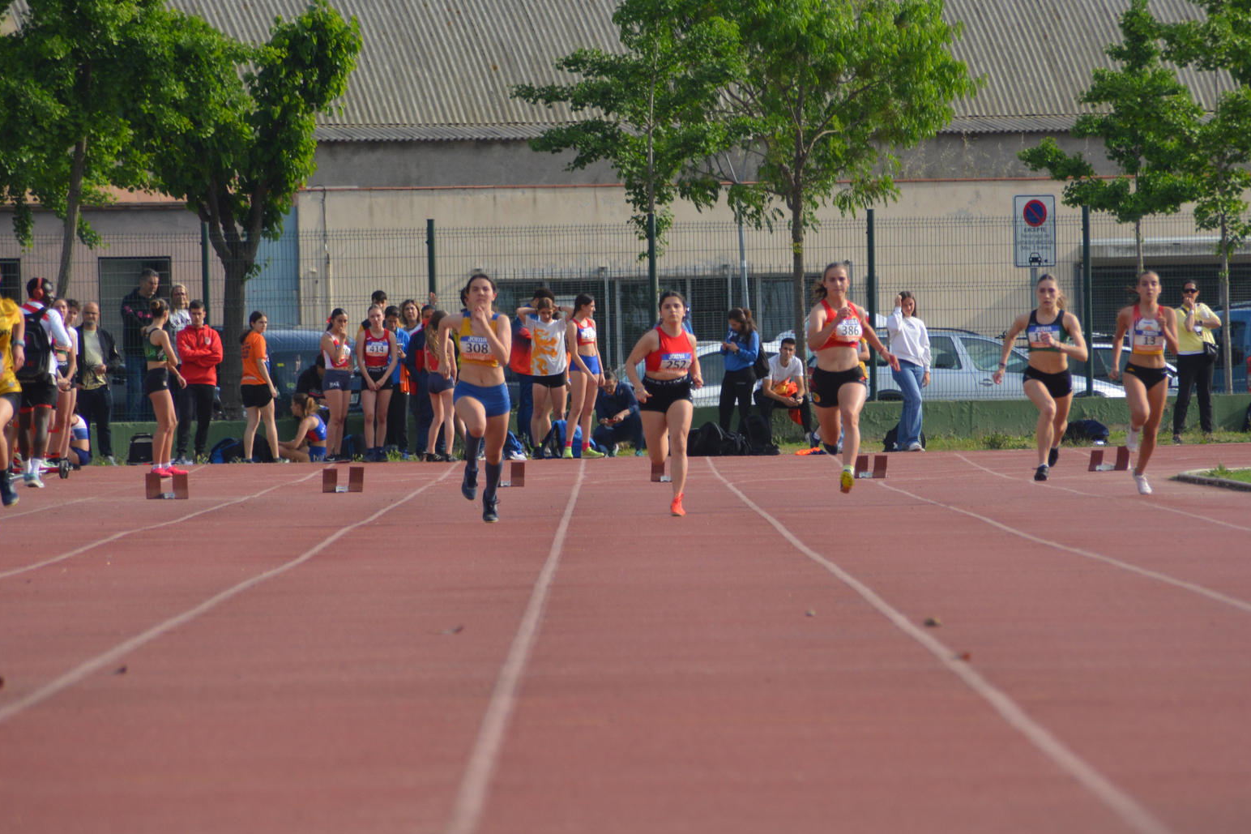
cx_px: 655
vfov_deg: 3.5
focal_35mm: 398
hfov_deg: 5.2
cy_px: 372
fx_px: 13828
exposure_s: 1/1000
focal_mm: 200
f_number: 6.3
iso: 400
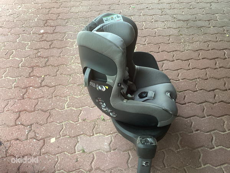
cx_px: 115
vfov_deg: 45.4
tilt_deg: -52.8
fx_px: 206
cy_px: 86
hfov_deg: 58.4
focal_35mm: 31
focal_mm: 3.3
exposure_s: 1/120
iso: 50
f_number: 2.4
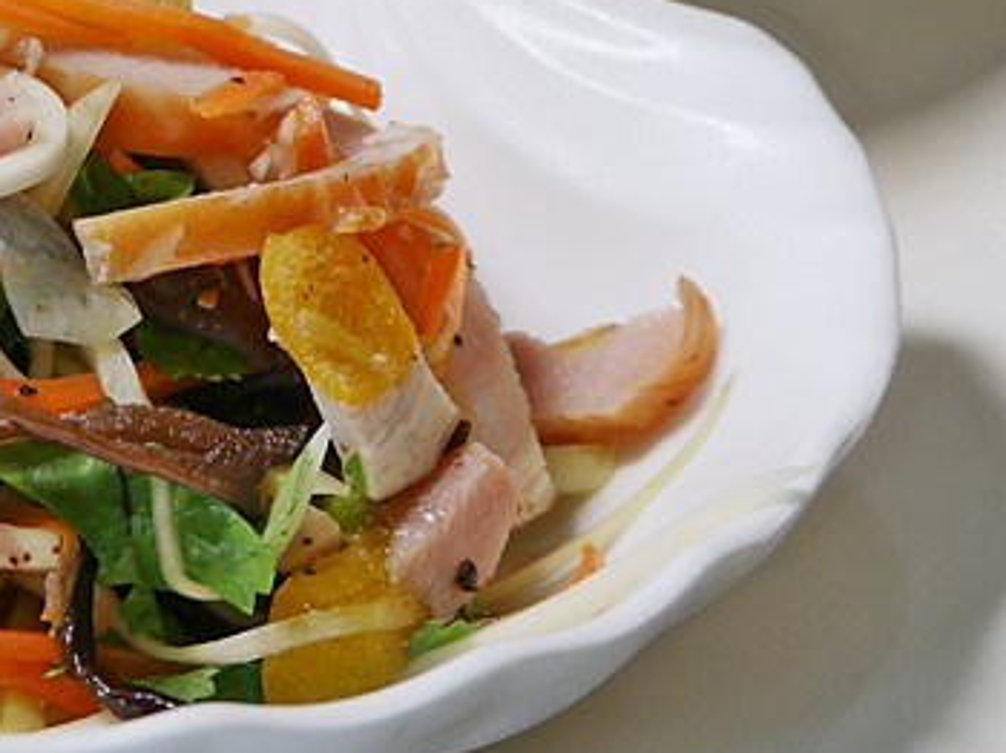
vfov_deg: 14.2
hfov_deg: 18.3
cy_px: 27
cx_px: -132
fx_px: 2991
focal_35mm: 103
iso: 200
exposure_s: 1/125
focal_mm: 18
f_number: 4.3
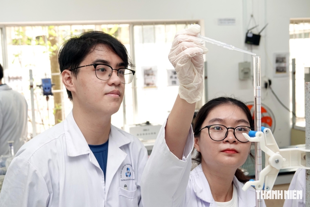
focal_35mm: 52
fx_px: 448
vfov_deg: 26.0
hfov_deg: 38.2
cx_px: 155
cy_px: 104
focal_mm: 18.92
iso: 400
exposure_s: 1/100
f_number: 3.2
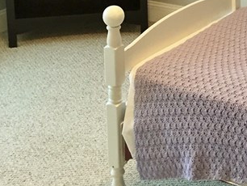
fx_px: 693
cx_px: 291
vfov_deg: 14.5
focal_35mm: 97
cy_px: -71
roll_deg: -1.3
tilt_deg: -10.7
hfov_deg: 19.2
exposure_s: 1/30
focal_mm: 4.15
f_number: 2.2
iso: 100
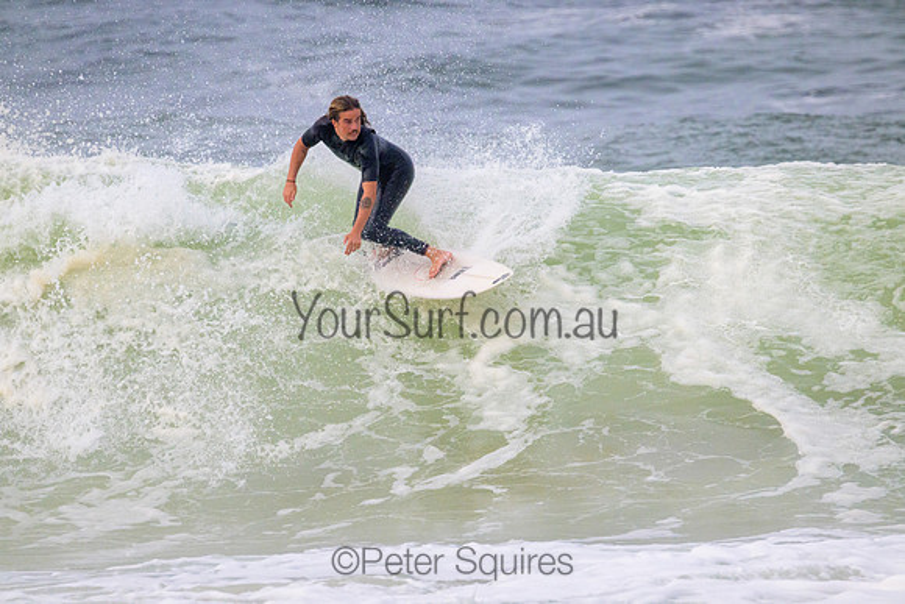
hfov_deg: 2.6
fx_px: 20115
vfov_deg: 1.7
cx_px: 452
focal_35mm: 800
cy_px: 302
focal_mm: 800
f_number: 11
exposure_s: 1/3200
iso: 2200
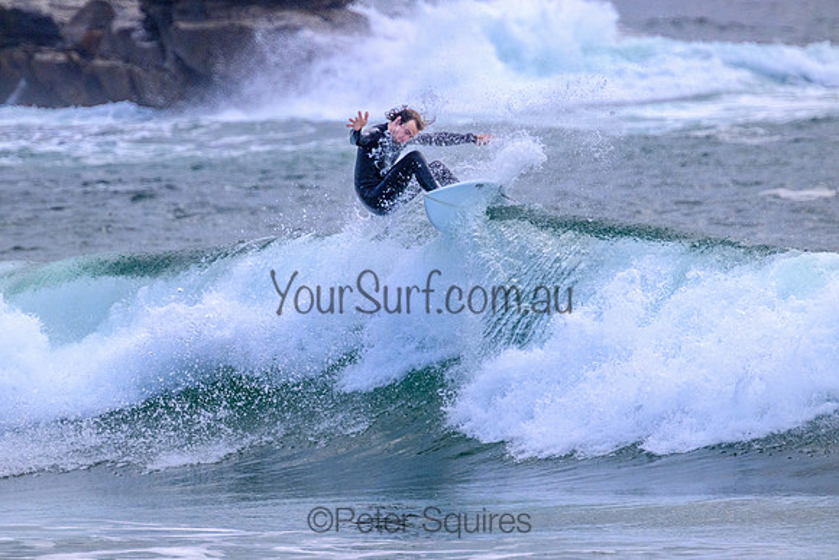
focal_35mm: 800
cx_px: 420
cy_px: 280
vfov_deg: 1.7
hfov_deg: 2.6
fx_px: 18648
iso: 2200
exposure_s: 1/1600
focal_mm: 800
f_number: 11
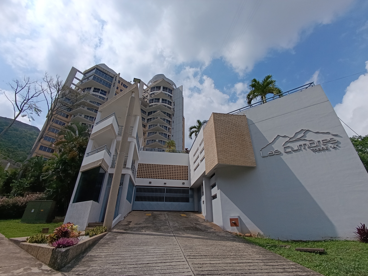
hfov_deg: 94.5
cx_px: 184
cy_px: 138
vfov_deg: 78.1
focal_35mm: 16
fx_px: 170
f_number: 2.2
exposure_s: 1/2151
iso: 50
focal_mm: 1.65
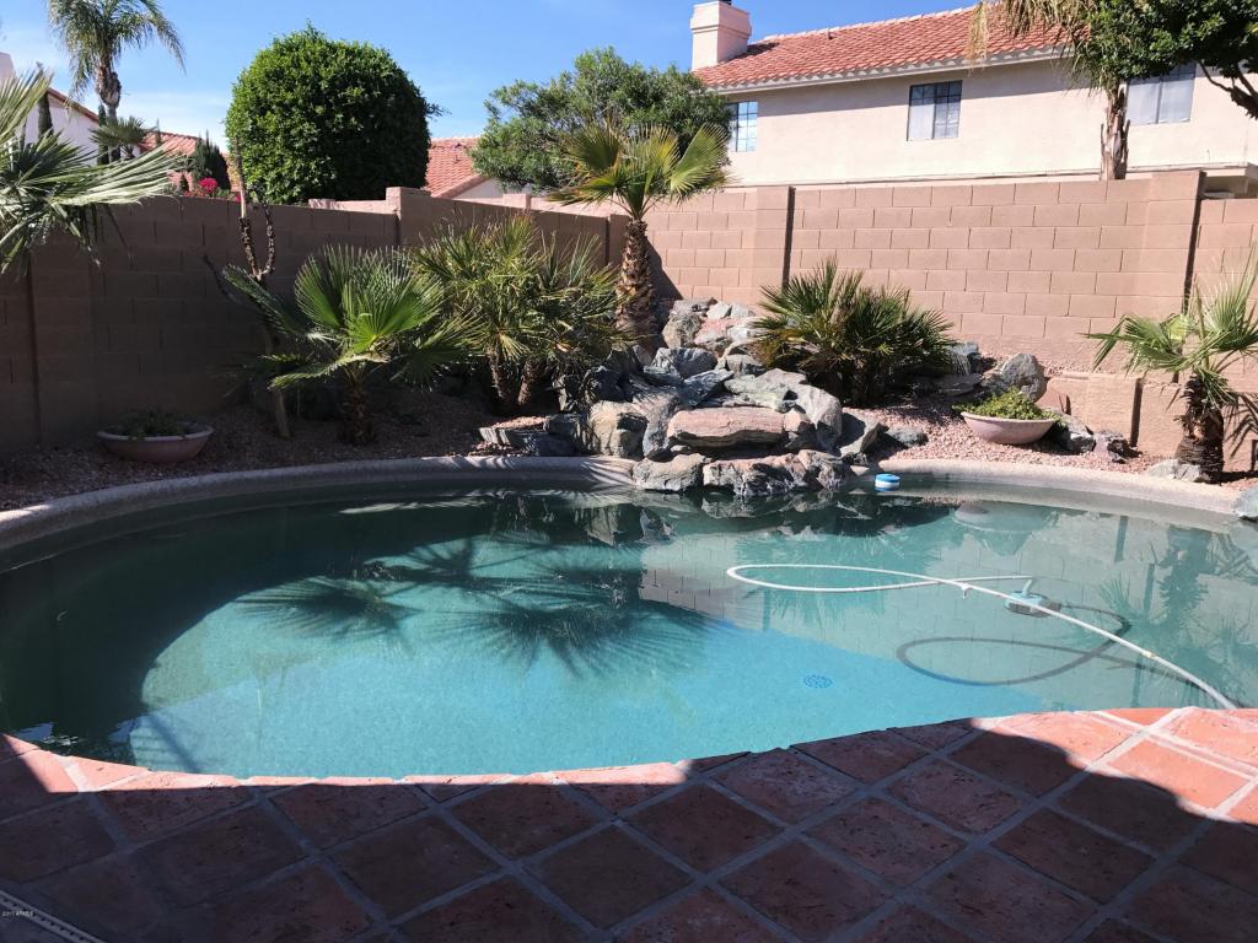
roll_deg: -0.9
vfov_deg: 49.7
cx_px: 629
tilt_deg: -12.3
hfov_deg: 63.4
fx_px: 1018
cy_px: 472
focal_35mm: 28
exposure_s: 1/1546
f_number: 1.8
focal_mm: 3.99
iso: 20
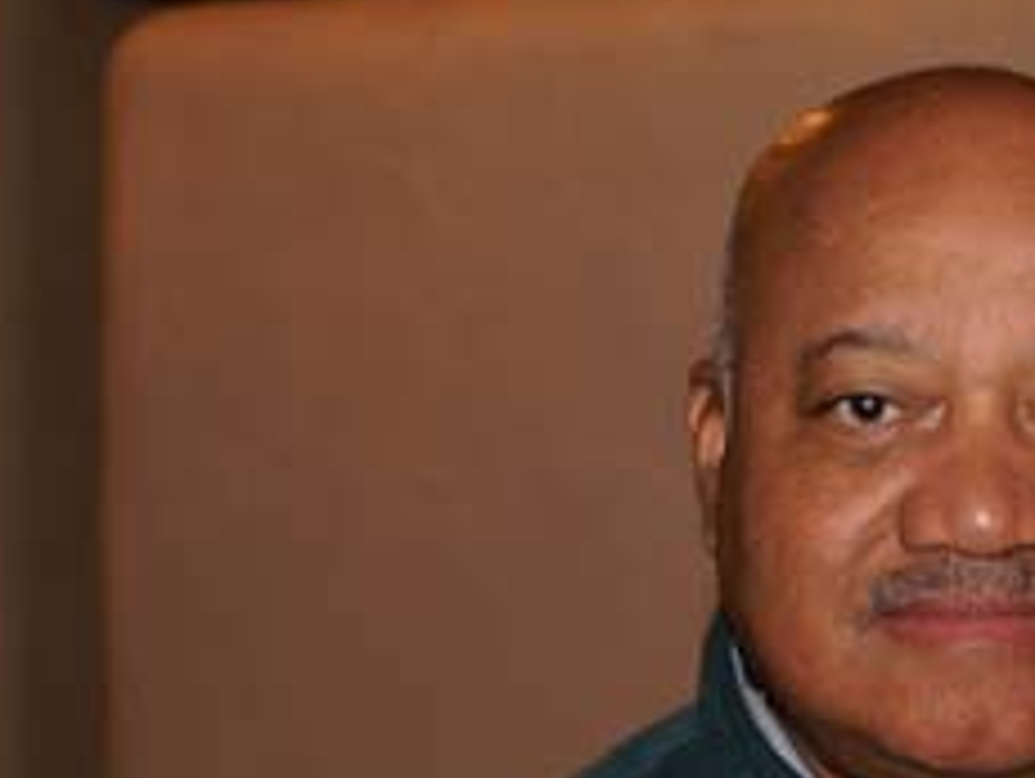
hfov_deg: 13.2
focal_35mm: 141
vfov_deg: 10.4
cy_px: 920
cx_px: 1588
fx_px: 4220
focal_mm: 22
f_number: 3.5
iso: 200
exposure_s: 1/60
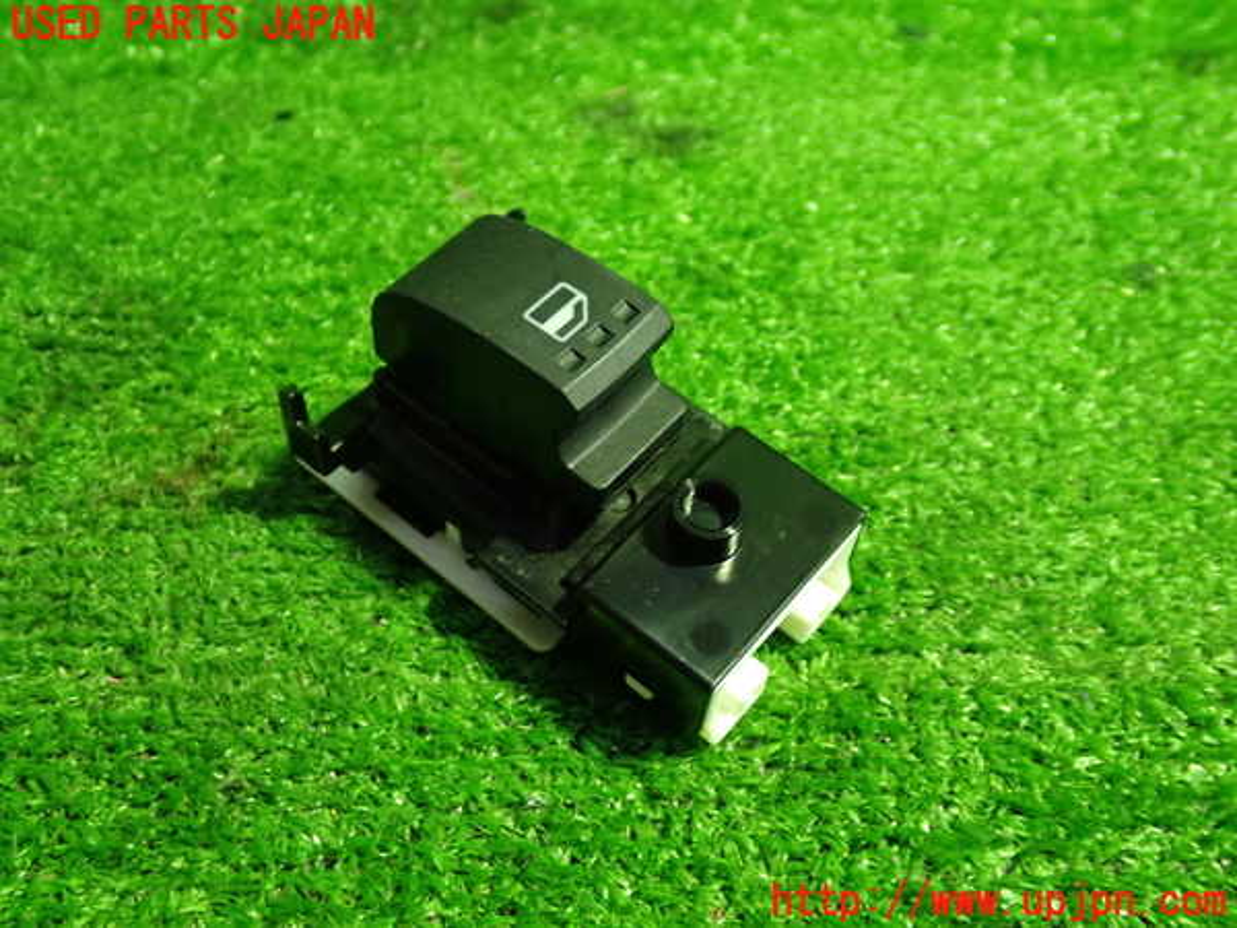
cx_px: 618
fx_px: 1358
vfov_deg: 37.7
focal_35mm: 38
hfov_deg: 49.0
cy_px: 464
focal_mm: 6.83
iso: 640
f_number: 2.7
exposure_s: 1/40
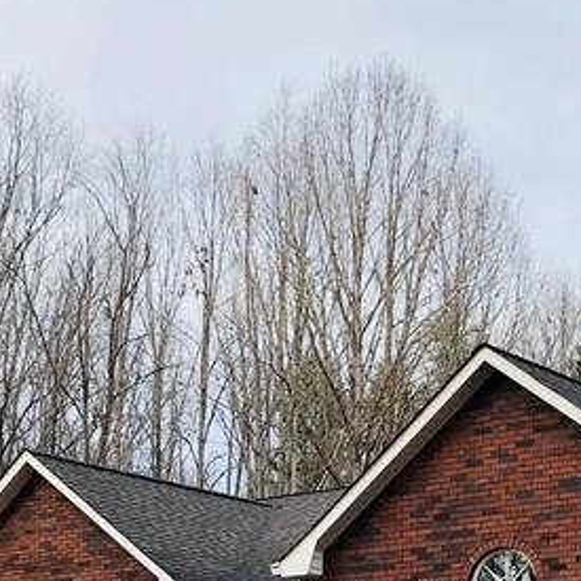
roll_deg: +0.7
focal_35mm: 92
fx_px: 1747
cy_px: 697
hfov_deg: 18.9
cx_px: 321
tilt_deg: +2.8
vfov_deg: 18.0
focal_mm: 4
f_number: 1.8
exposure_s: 1/558
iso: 20
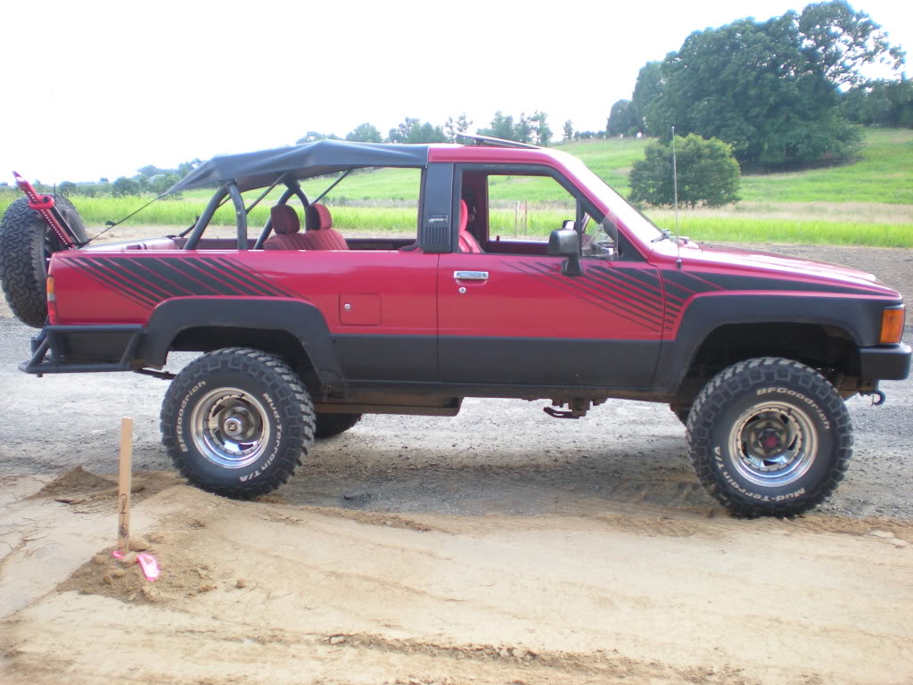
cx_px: 456
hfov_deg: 49.0
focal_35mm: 38
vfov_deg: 37.7
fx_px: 1002
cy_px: 342
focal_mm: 6.3
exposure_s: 1/156
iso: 127
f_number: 3.1
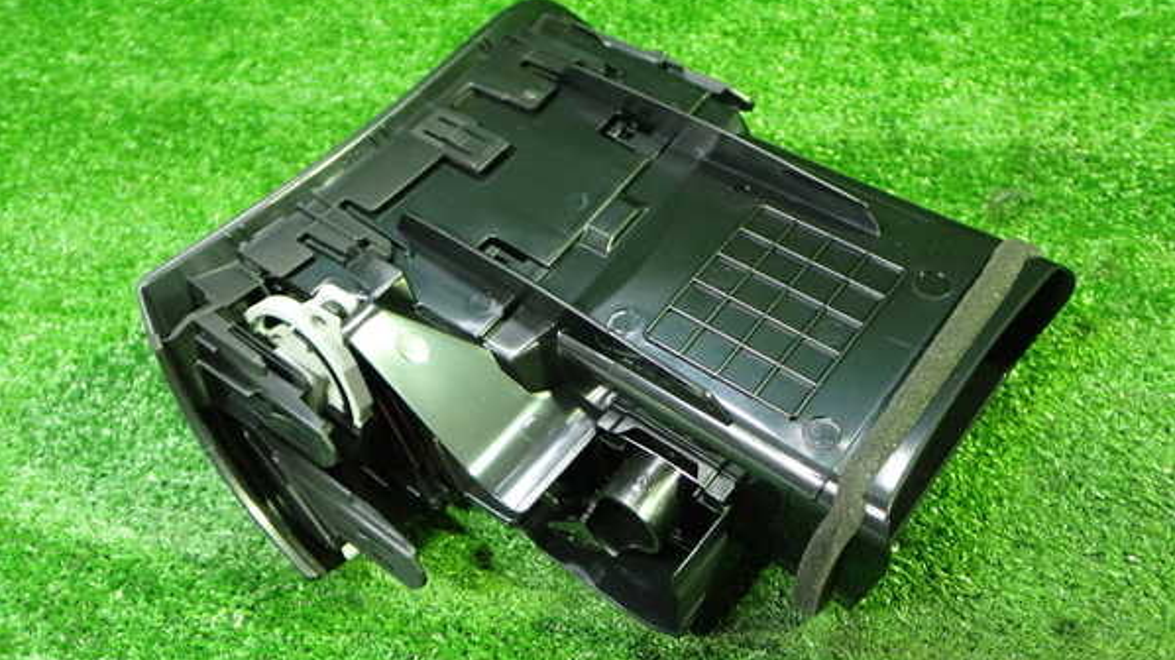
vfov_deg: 33.7
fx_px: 1090
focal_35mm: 35
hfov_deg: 56.6
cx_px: 588
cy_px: 320
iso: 800
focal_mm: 5.79
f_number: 2.4
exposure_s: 1/25
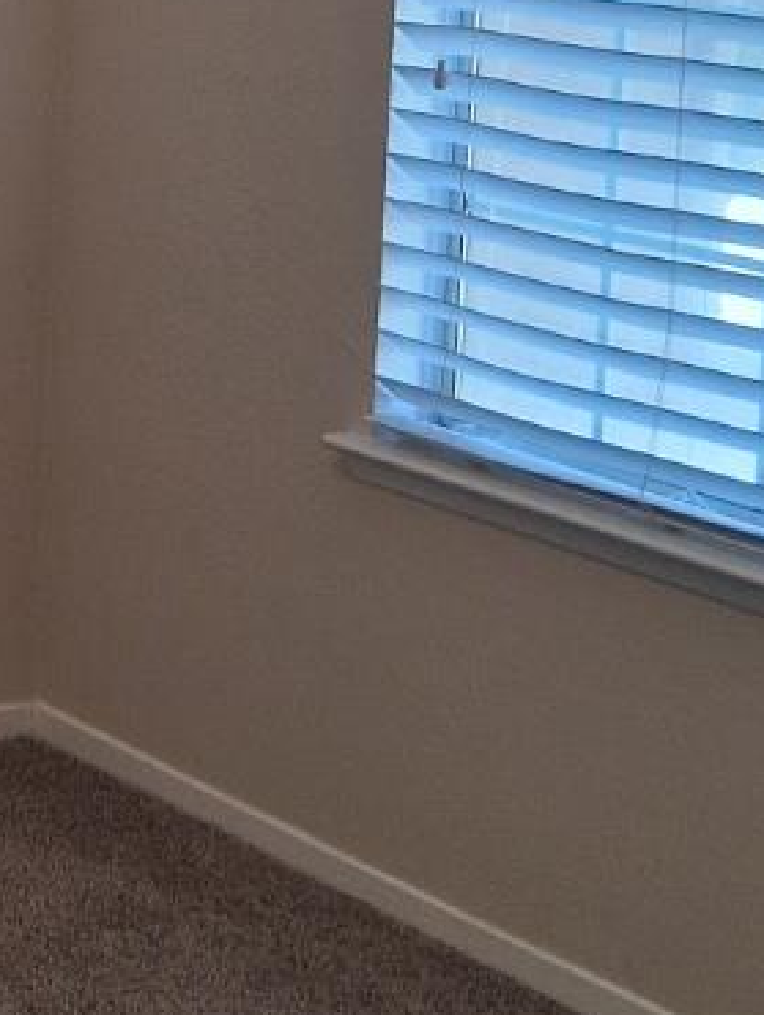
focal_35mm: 105
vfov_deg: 18.2
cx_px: -576
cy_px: 0
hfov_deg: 12.9
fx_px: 3085
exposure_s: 1/100
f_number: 1.8
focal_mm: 3.98
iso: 64
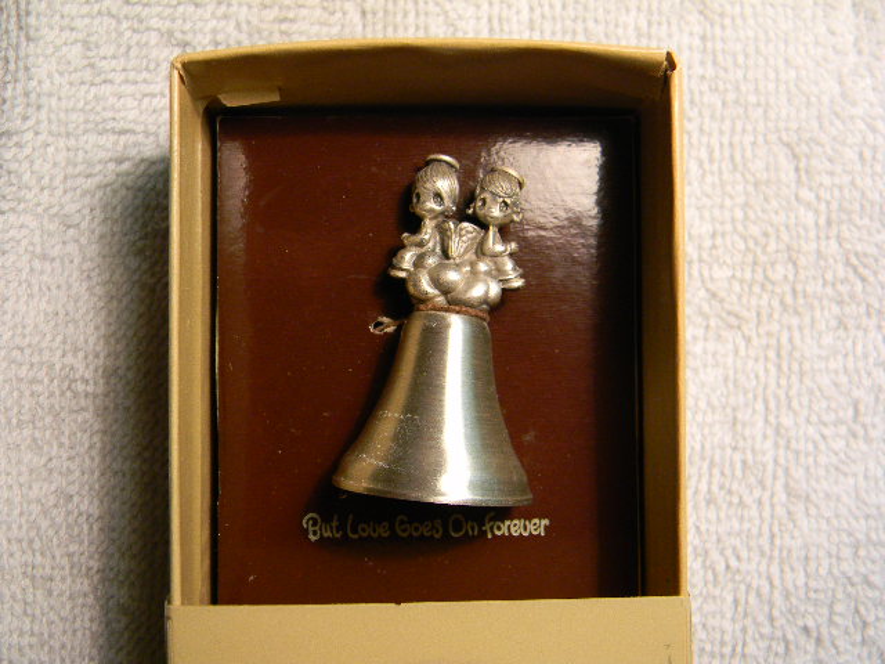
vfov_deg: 39.7
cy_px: 332
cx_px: 442
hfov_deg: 51.4
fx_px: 920
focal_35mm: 36
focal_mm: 6.4
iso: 120
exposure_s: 1/30
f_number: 3.7
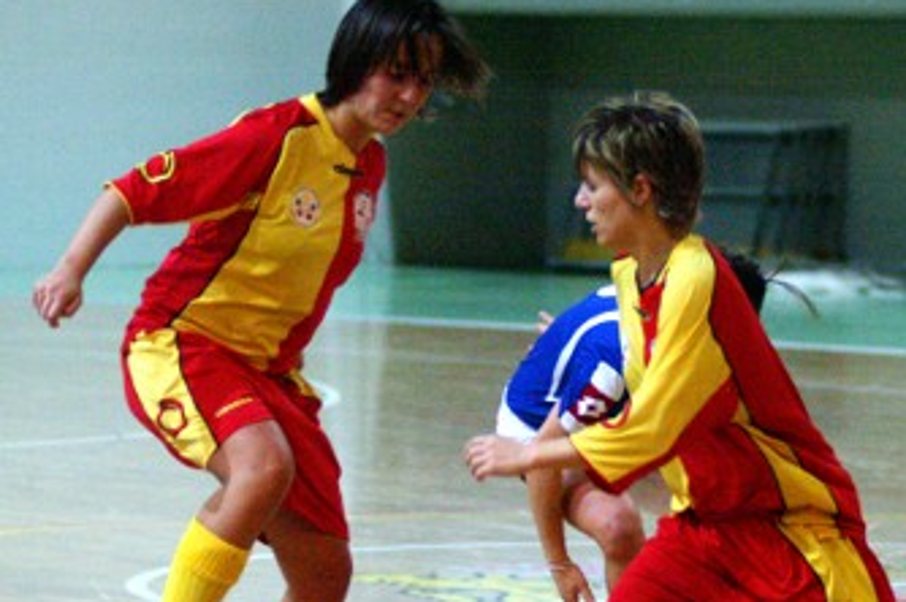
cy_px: 480
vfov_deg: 5.3
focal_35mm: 259
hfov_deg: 8.0
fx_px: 6512
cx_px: 477
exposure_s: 1/500
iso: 3200
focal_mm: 90
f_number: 2.8
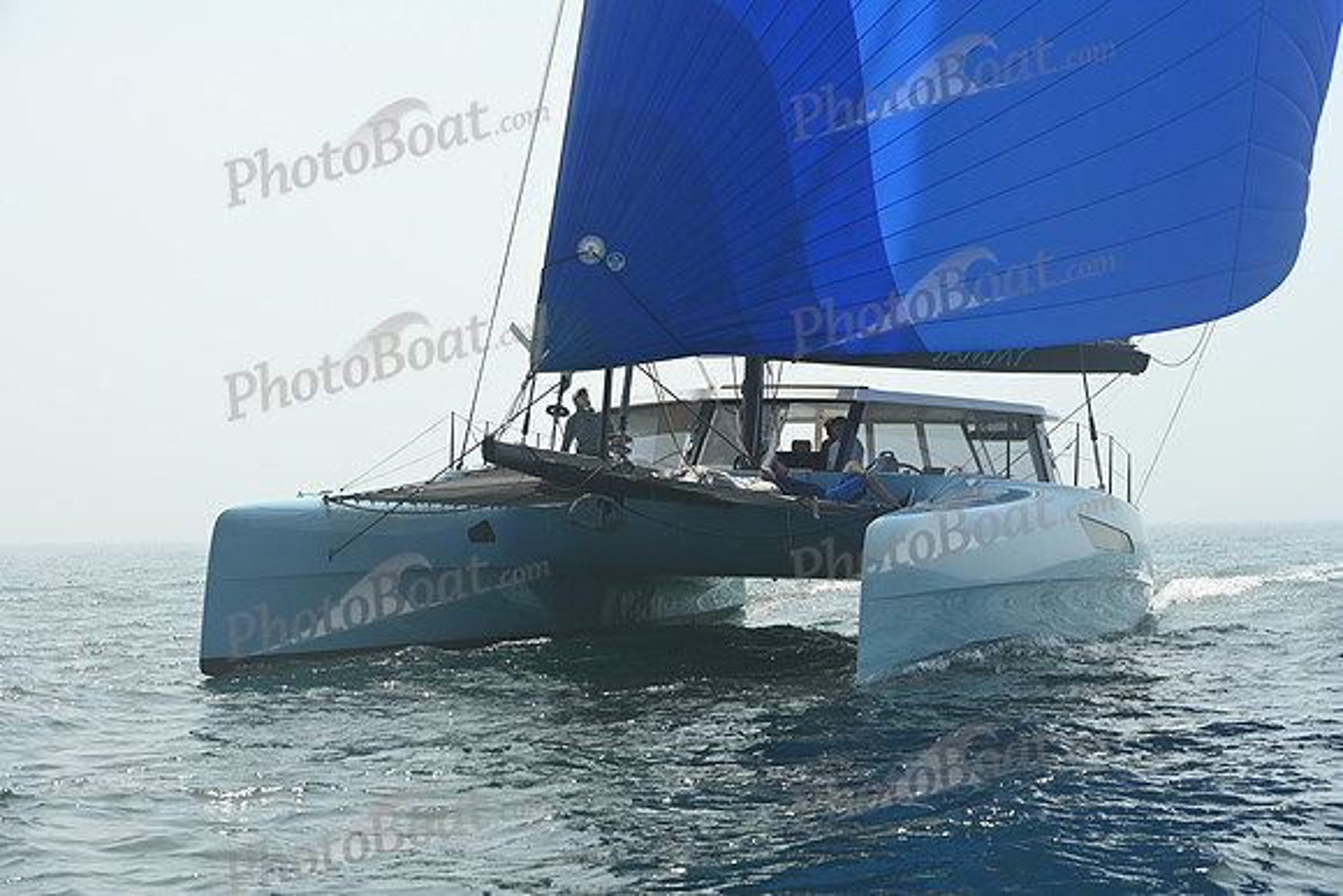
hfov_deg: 28.8
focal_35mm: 70
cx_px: 672
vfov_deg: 19.5
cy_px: 448
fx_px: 2612
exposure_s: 1/1250
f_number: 8
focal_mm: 70
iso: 320
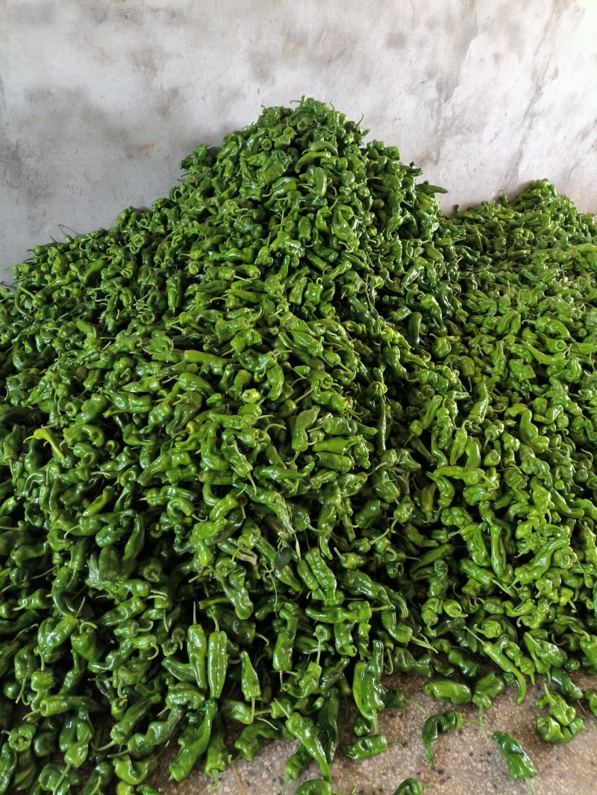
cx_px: 298
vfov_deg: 73.9
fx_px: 528
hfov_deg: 58.9
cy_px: 398
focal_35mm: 23
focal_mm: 4.69
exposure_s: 1/33.3
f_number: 1.79
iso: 731
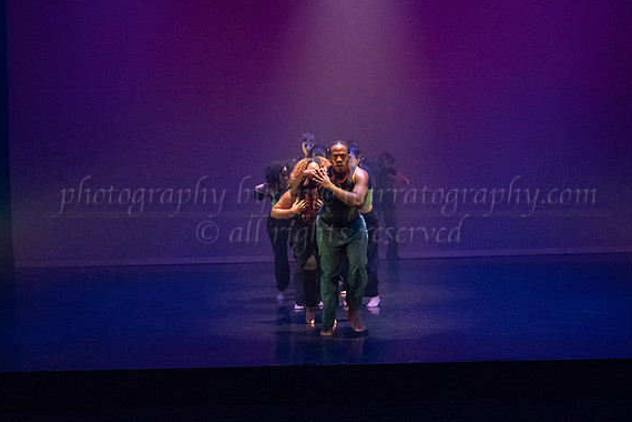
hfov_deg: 24.8
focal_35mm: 82
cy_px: 222
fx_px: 1439
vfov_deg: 16.7
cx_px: 320
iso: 4000
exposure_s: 1/400
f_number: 3.5
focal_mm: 51
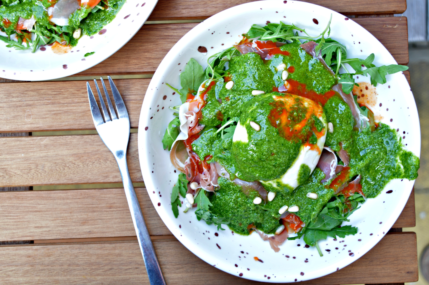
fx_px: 714
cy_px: 142
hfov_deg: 33.4
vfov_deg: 22.6
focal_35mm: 60
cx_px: 214
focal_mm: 40
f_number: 5.6
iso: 100
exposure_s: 1/15
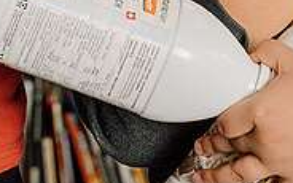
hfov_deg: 5.7
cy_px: -179
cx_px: 78
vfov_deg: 3.5
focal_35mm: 369
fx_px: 2947
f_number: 5.6
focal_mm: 65
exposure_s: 1/125
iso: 800
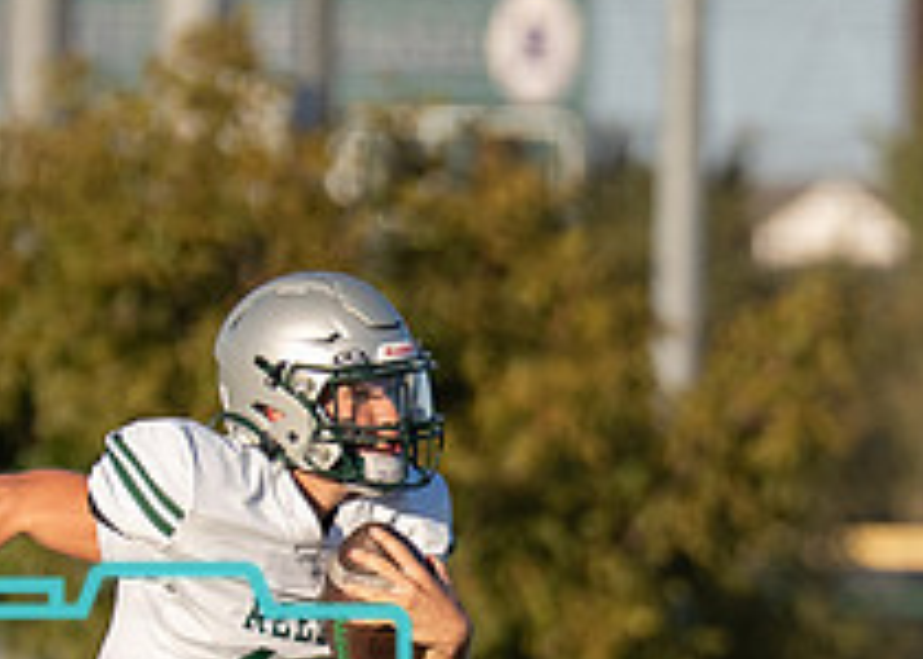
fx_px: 35730
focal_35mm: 1363
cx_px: 642
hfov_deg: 1.5
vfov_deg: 1.1
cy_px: 691
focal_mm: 200
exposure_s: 1/3200
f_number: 2.8
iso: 160
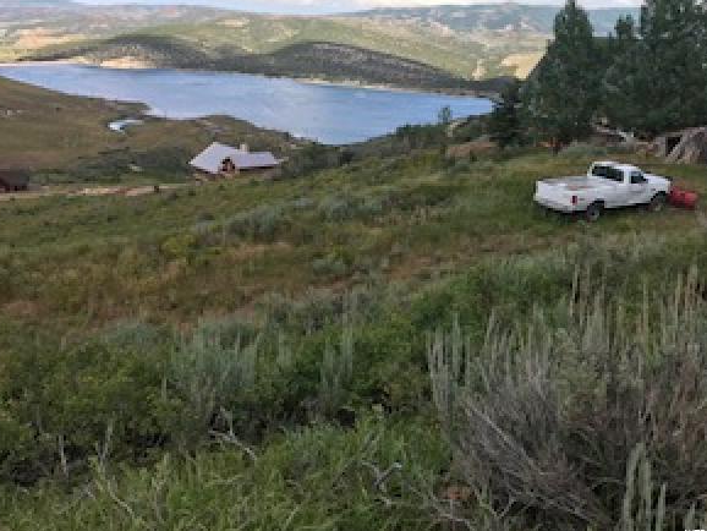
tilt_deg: -19.2
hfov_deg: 58.3
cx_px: 333
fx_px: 633
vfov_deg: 45.4
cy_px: 245
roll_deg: -3.5
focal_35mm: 31
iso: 20
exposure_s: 1/1018
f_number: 1.8
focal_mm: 3.99
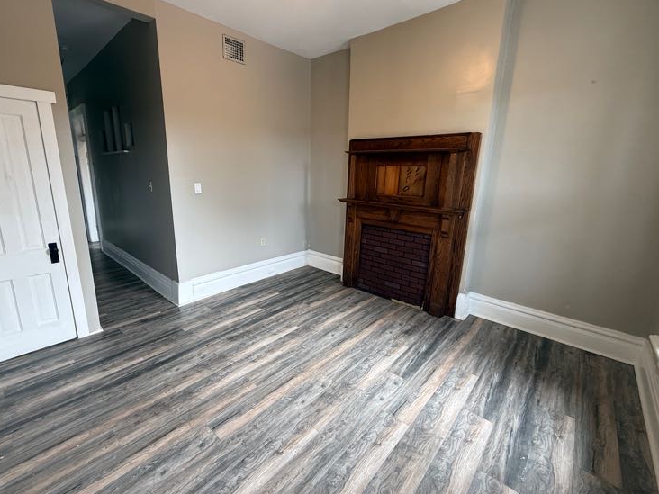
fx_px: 305
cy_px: 237
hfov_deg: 94.2
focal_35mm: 16
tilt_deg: -11.6
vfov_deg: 78.1
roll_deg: -0.3
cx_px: 299
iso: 200
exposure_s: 1/120
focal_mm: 2.22
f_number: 2.2
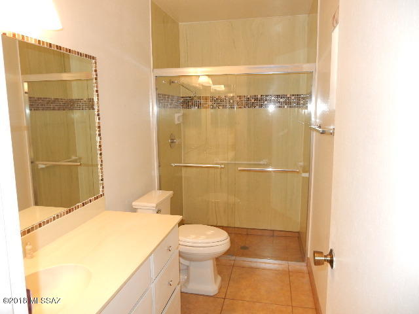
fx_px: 303
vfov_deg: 54.9
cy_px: 157
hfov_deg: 69.4
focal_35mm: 25
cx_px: 210
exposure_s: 1/30
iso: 200
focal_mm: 4.5
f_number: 3.7
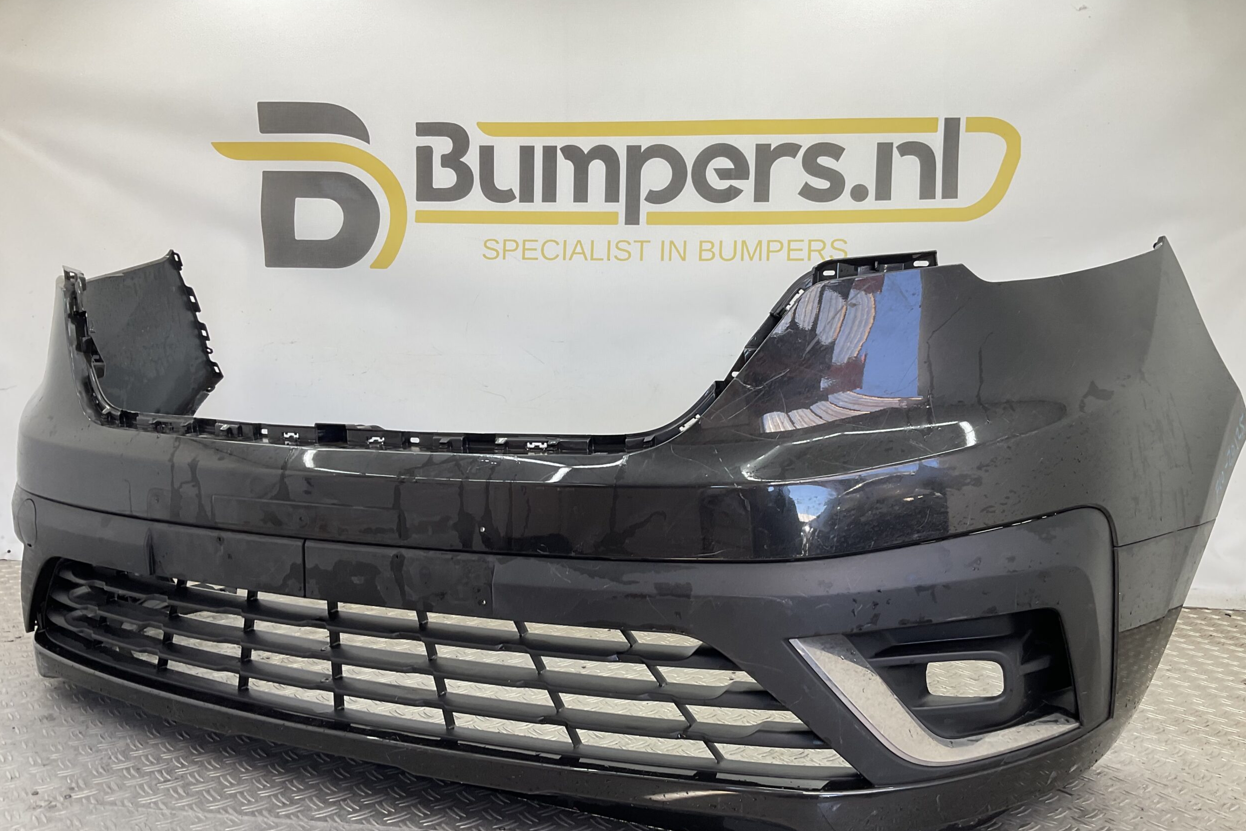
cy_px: 474
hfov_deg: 60.3
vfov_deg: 42.2
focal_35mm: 31
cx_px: 639
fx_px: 1073
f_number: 1.8
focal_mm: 3
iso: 20
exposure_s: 1/100
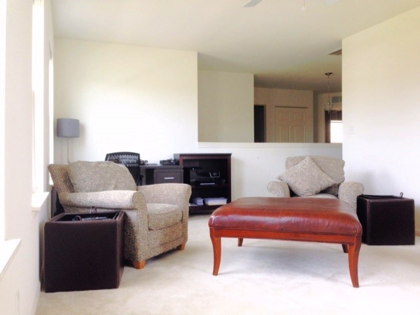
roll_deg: -0.2
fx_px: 400
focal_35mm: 33
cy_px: 158
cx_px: 210
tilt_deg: +0.9
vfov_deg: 42.9
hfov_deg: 55.4
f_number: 2.4
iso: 50
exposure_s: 1/30
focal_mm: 4.12
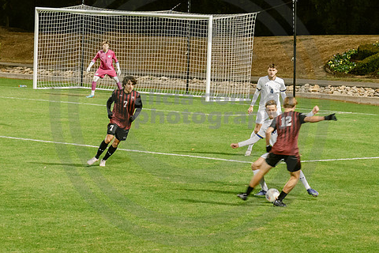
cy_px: 146
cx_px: 232
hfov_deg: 10.5
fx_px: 2053
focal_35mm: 195
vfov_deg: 7.0
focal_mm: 70
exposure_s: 1/160
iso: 2000
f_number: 4
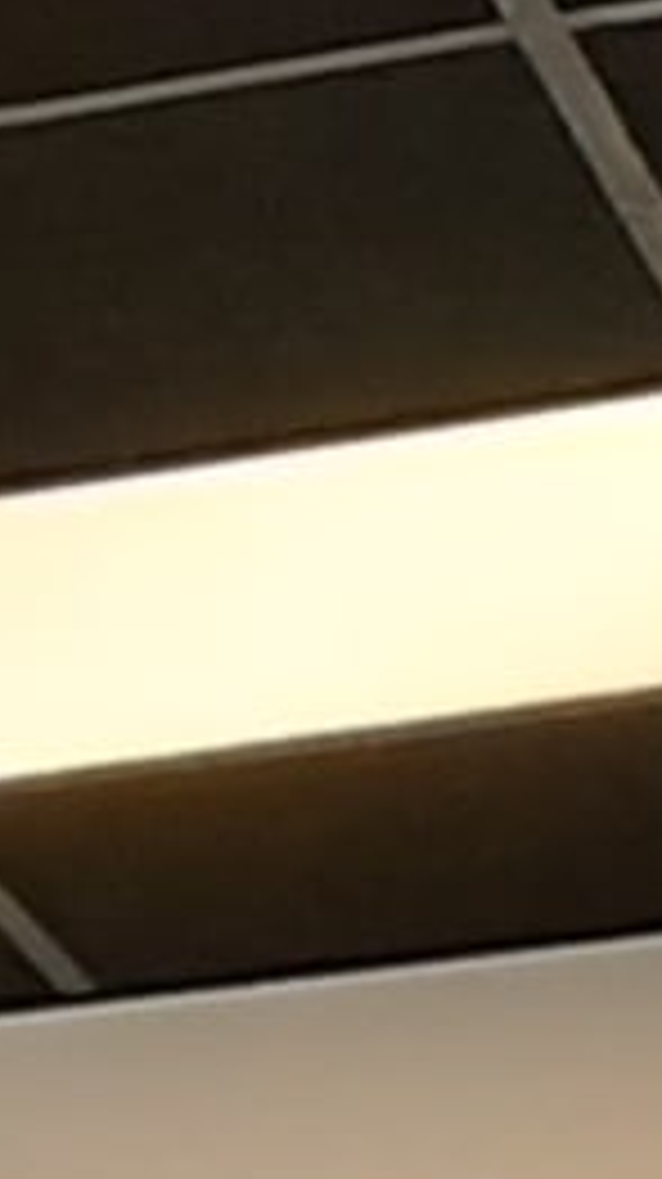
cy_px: 3762
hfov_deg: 4.1
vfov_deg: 6.9
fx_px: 8661
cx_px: -1945
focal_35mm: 277
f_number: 1.7
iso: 40
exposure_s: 1/129
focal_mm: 3.93
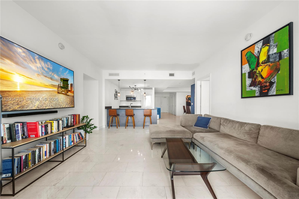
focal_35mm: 12
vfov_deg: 90.0
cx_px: 150
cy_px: 100
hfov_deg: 112.6
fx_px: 100
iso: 320
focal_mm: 12
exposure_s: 1/160
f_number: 8
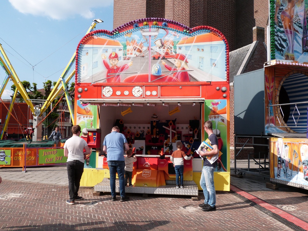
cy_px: 116
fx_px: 267
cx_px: 154
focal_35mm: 30
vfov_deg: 46.8
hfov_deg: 60.0
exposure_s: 1/400
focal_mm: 5.3
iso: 100
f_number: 5.6
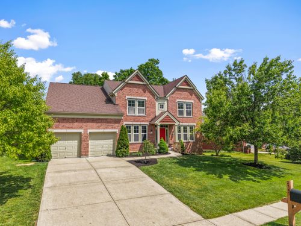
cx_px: 150
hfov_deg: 71.6
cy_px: 113
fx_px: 209
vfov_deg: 56.8
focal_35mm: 24
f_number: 1.8
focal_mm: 8.67
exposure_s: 1/4000
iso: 120
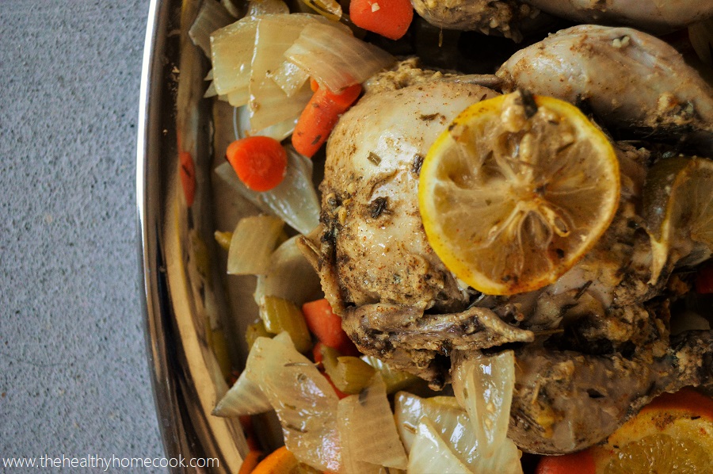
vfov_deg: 34.1
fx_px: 772
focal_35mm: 39
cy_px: 237
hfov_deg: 49.6
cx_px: 356
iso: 3200
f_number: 4.2
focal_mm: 26
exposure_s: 1/400
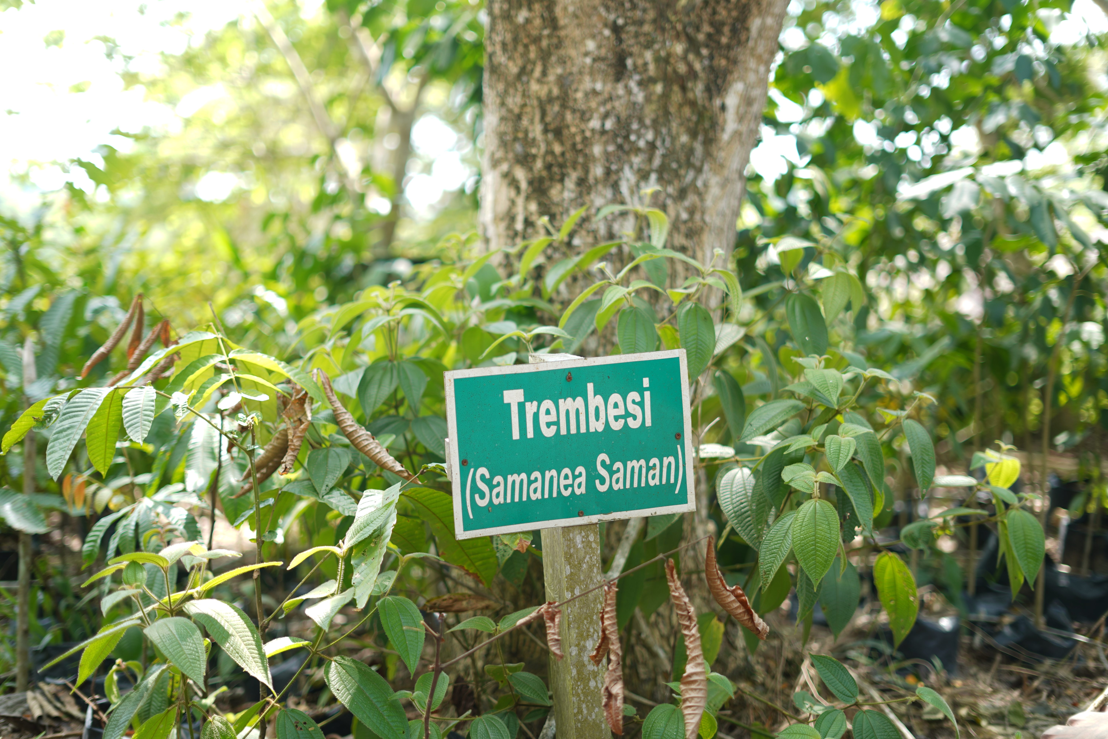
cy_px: 370
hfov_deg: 39.6
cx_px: 554
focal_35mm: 50
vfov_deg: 27.0
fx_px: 1539
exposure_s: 1/125
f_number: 1.8
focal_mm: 50
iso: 50
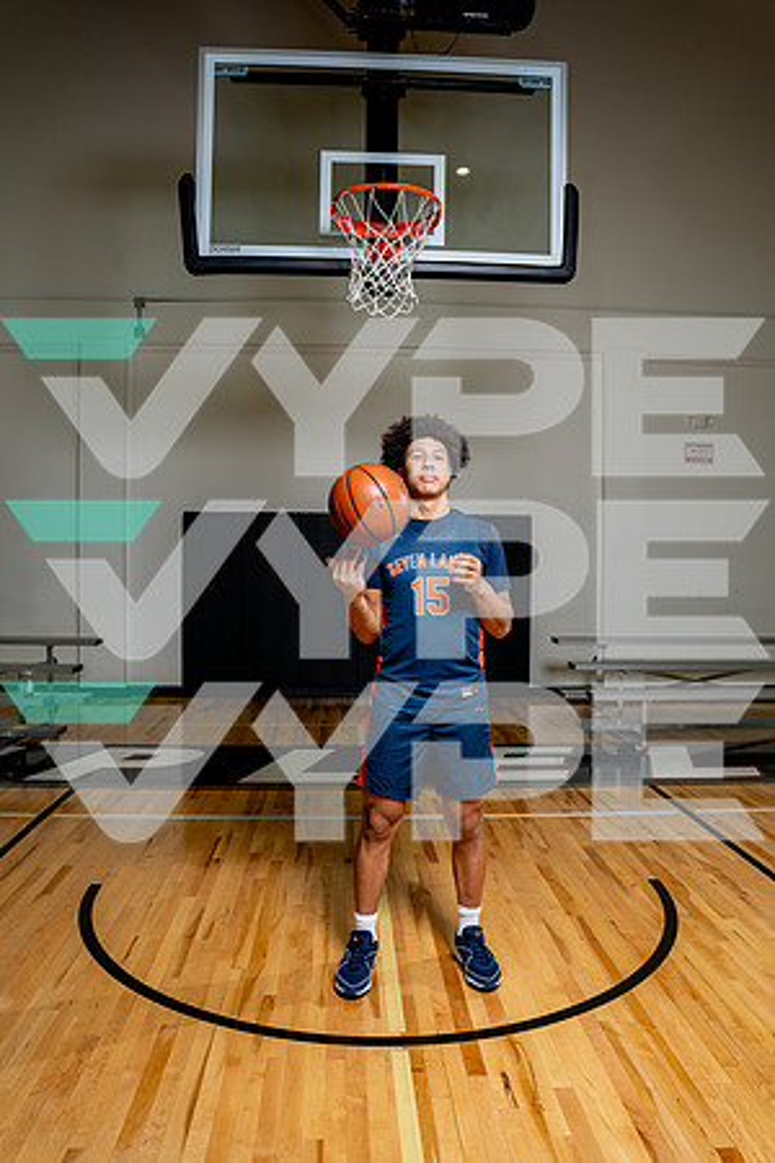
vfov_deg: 67.4
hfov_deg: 47.9
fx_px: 872
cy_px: 582
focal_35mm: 27
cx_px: 388
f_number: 5.6
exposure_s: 1/250
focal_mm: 27
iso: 250
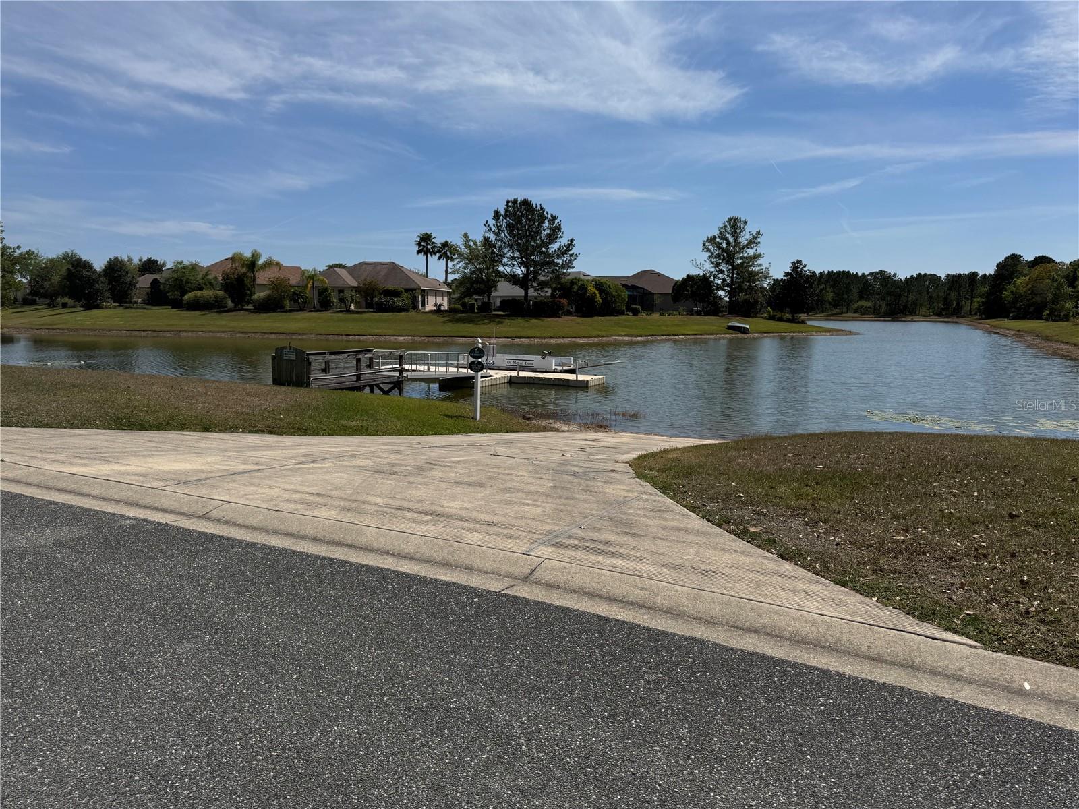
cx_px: 540
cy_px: 404
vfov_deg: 56.8
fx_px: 748
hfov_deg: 71.6
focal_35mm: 24
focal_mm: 6.76
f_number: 1.78
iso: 80
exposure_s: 1/9009
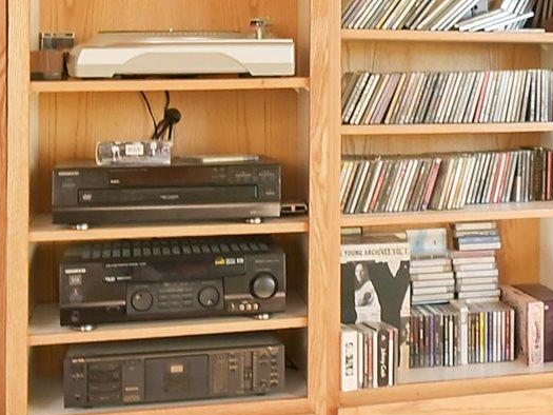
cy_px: 144
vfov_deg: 16.4
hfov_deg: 19.9
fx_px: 1438
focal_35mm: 90
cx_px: 726
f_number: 8
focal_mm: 16
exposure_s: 1/15
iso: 1800
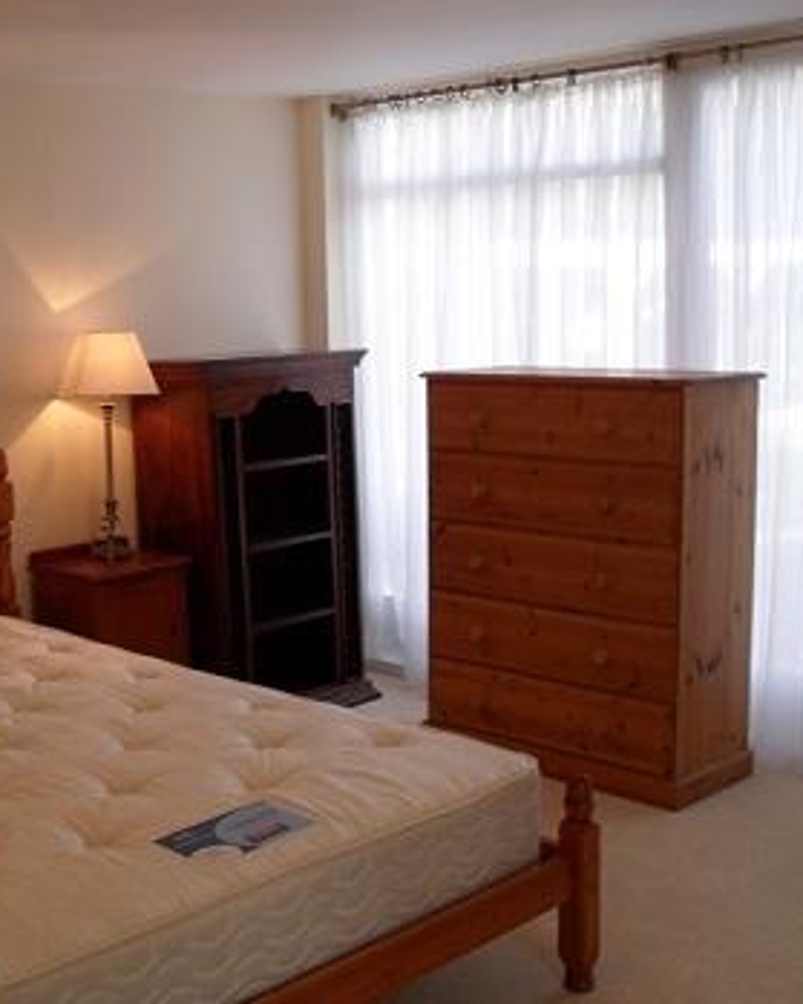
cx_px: 193
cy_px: 509
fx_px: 1397
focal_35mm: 47
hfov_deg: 31.5
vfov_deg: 39.6
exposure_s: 1/45
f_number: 2.8
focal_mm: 6.2
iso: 100
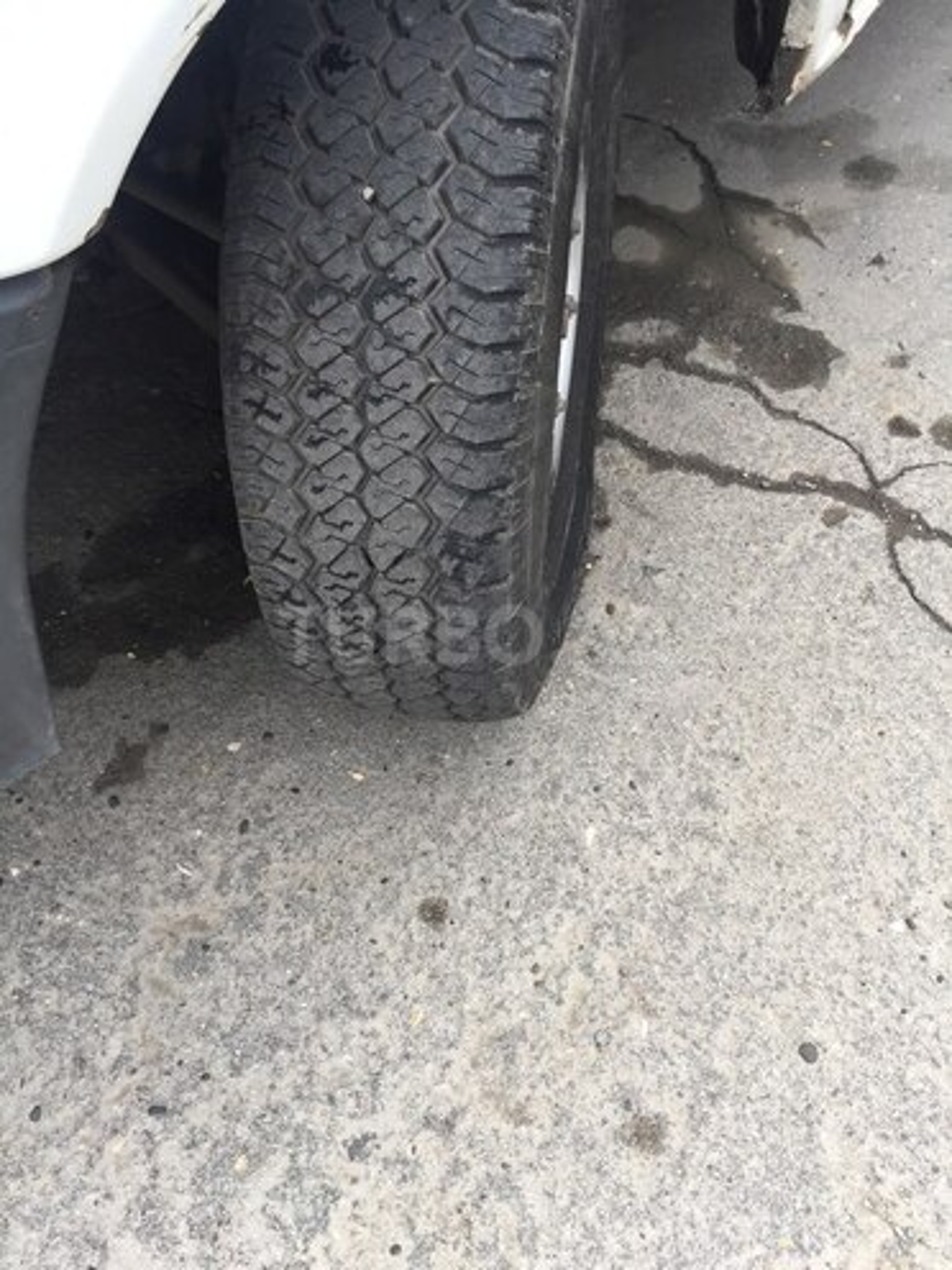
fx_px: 1063
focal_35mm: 29
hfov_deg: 48.2
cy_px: 635
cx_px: 476
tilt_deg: -57.8
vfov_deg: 61.7
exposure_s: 1/412
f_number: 2.2
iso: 32
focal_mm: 4.15
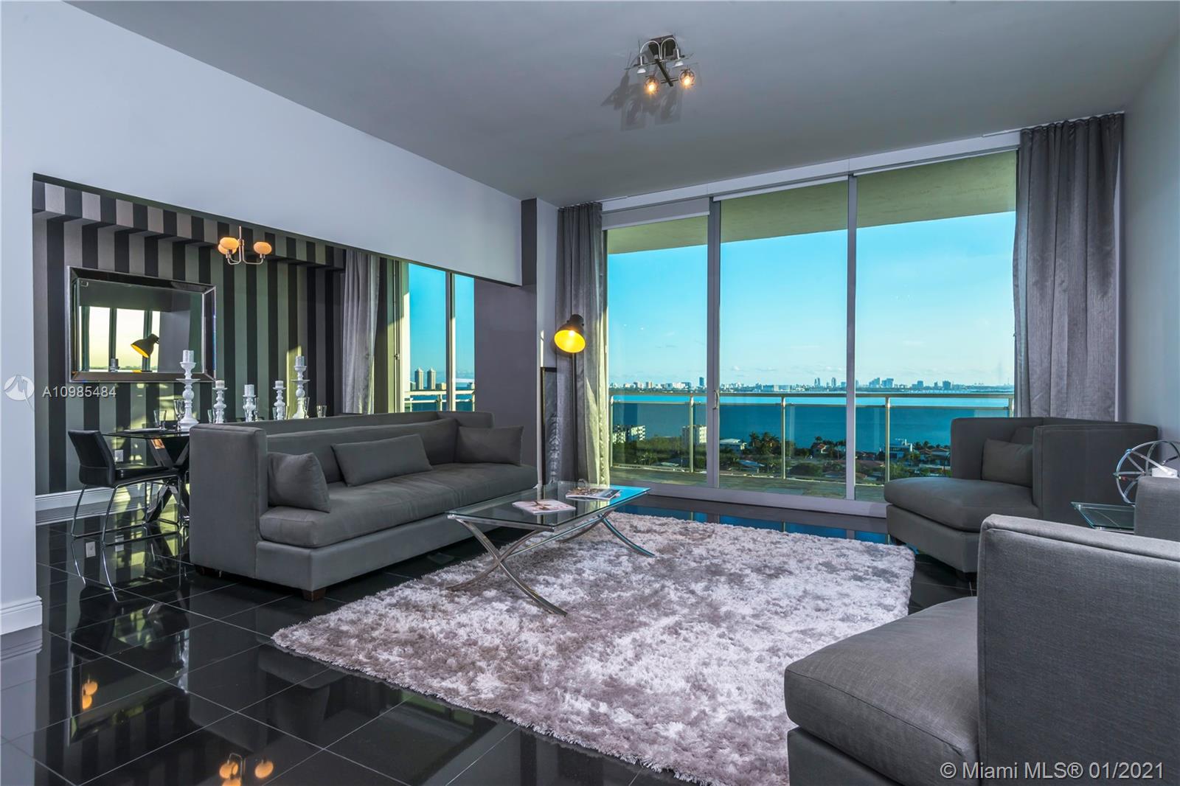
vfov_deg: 64.5
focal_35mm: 19
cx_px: 590
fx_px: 623
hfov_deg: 86.9
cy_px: 393
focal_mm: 19
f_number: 11
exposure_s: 1/30
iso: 400
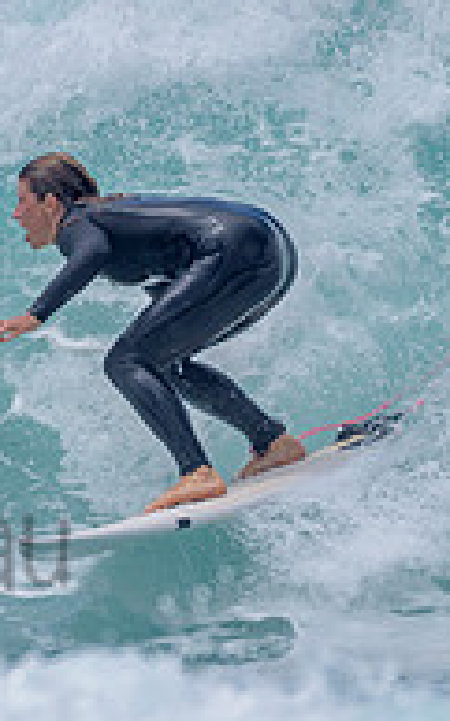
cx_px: -77
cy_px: 336
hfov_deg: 0.7
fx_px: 36729
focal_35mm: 1869
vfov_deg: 1.1
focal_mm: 500
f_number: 5.6
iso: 100
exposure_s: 1/2000
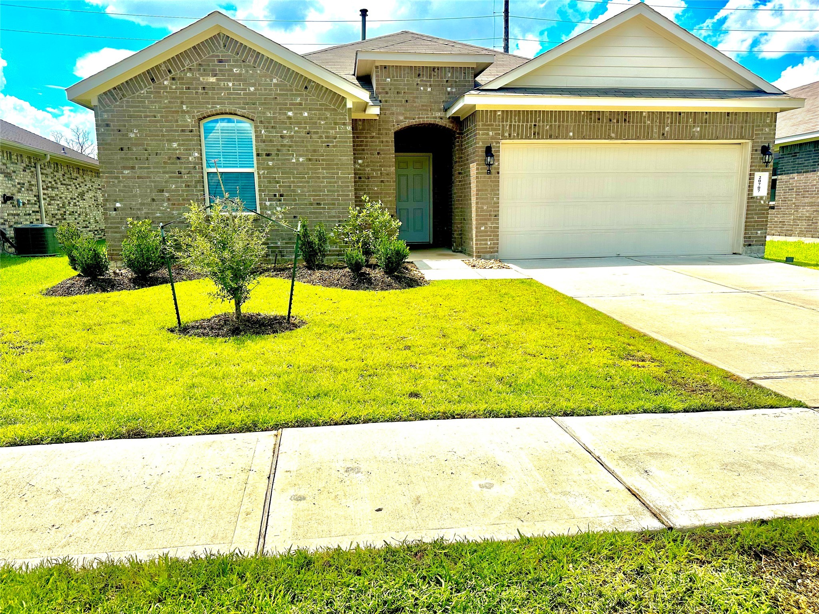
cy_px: 307
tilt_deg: -8.7
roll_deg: +0.4
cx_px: 410
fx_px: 568
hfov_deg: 71.6
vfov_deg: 56.8
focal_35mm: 24
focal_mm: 6.86
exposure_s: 1/7576
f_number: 1.78
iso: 80
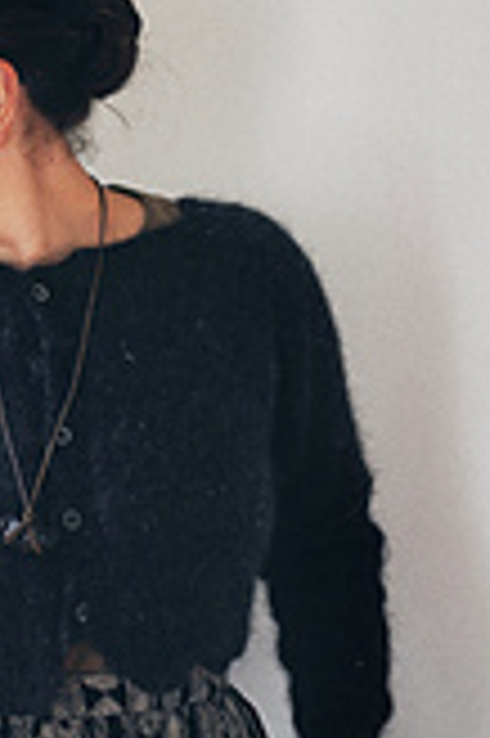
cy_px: 180
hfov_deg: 12.7
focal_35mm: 107
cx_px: 119
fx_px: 2189
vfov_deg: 19.0
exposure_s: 1/125
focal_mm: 35
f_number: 1.8
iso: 125
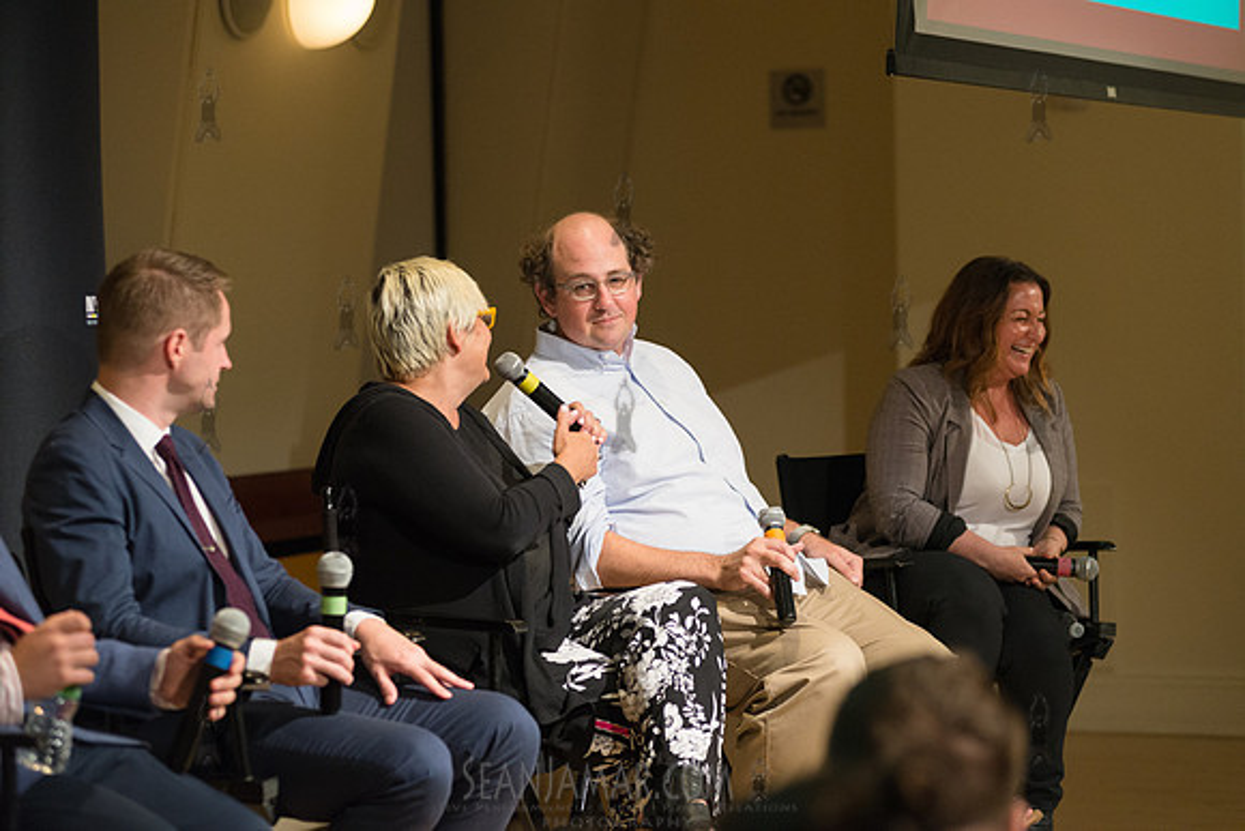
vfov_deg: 11.4
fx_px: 4151
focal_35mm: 120
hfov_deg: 17.1
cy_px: 416
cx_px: 622
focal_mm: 120
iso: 2500
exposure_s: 1/250
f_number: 4
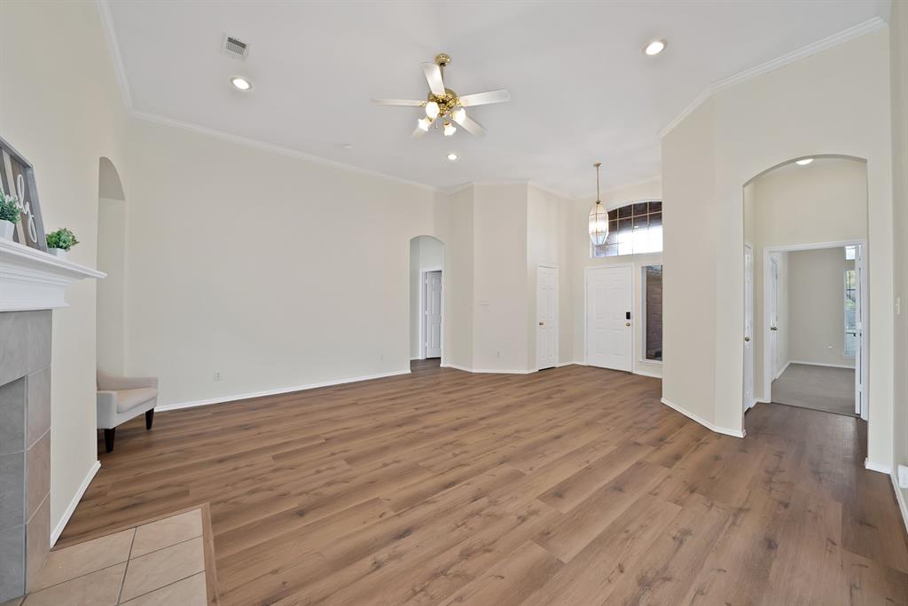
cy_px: 303
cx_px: 454
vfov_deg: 90.0
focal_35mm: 12
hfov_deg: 112.6
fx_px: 303
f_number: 9
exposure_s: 1/3
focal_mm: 12
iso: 640
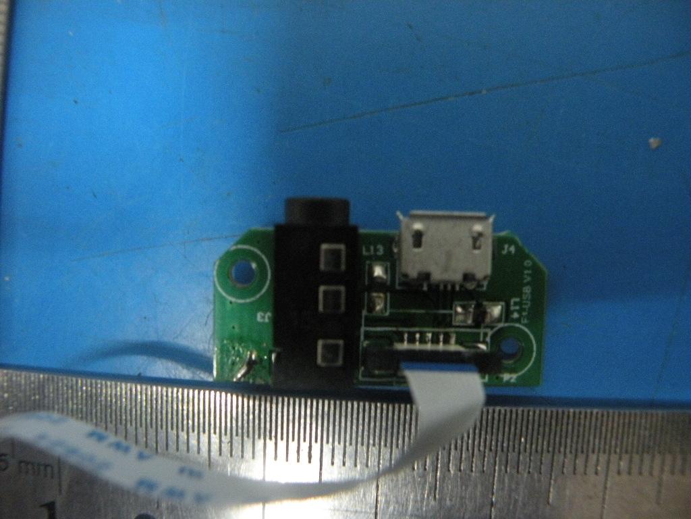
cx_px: 346
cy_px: 260
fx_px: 539
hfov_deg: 65.3
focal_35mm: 27
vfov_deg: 51.4
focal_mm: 4.7
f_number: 2.8
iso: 400
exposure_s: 1/16.4
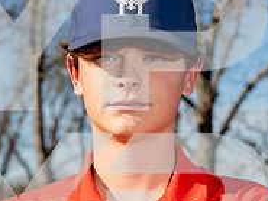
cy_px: 210
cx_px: 78
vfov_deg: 8.4
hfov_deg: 11.3
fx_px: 1356
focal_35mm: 175
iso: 100
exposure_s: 1/250
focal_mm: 58
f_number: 5.6
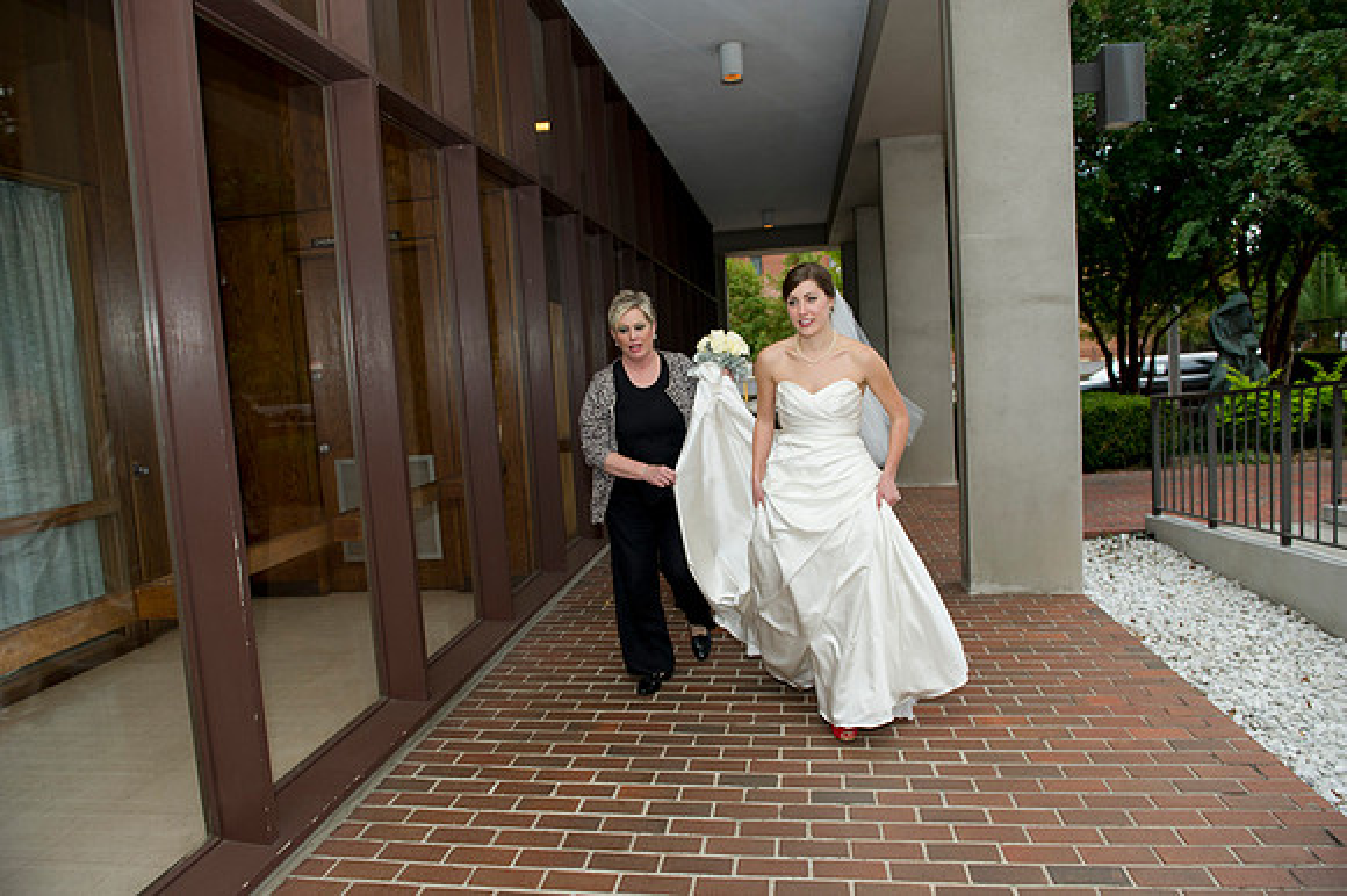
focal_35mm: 24
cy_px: 448
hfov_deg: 73.8
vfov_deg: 53.1
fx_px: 897
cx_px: 674
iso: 400
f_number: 4.5
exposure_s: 1/160
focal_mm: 24
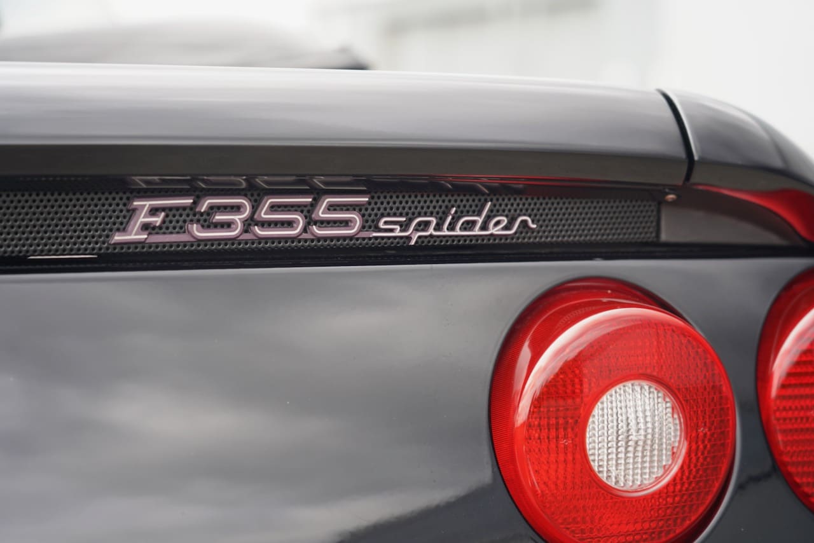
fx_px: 1832
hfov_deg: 25.1
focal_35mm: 81
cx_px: 407
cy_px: 272
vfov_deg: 16.9
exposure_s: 1/100
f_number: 4
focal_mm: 81
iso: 250
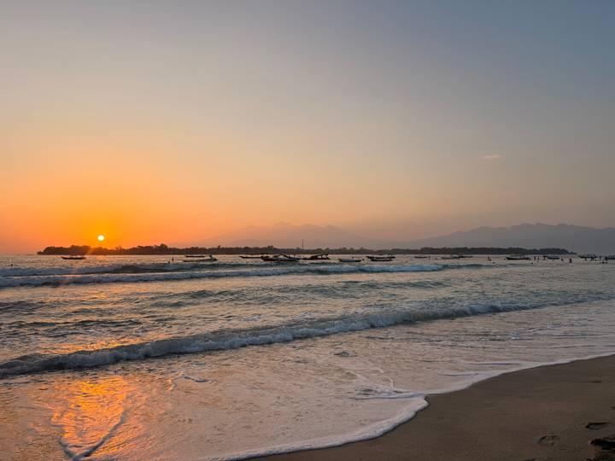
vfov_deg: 56.8
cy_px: 230
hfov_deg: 71.6
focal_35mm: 24
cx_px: 308
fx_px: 426
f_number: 1.78
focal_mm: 6.76
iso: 100
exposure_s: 1/2445
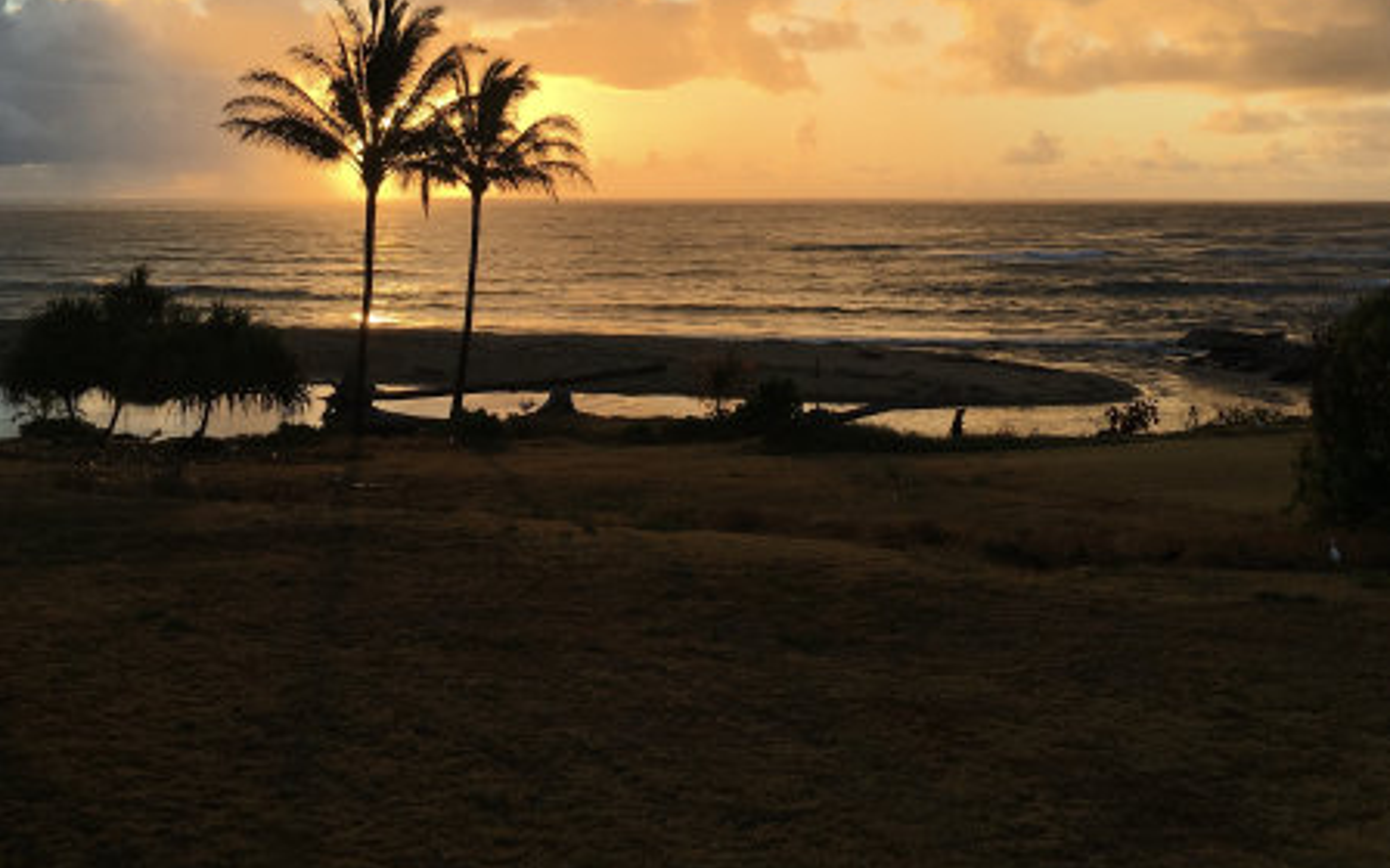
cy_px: -62
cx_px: 684
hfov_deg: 47.2
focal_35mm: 42
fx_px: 1591
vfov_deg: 28.1
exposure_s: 1/663
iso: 25
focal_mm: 4.15
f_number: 2.2
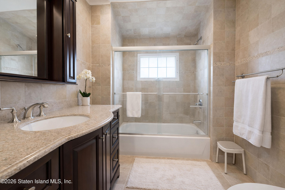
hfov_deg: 100.4
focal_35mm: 15
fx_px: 119
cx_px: 142
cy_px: 95
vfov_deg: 77.3
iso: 2000
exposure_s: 1/40
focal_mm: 10
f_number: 6.4
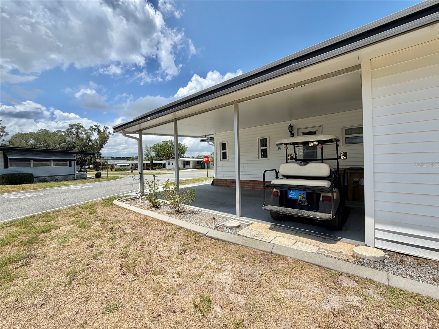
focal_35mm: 14
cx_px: 220
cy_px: 164
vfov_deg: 85.7
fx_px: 178
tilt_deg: -1.6
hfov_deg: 102.1
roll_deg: +0.6
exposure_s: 1/928
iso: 20
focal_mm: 2.22
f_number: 2.2
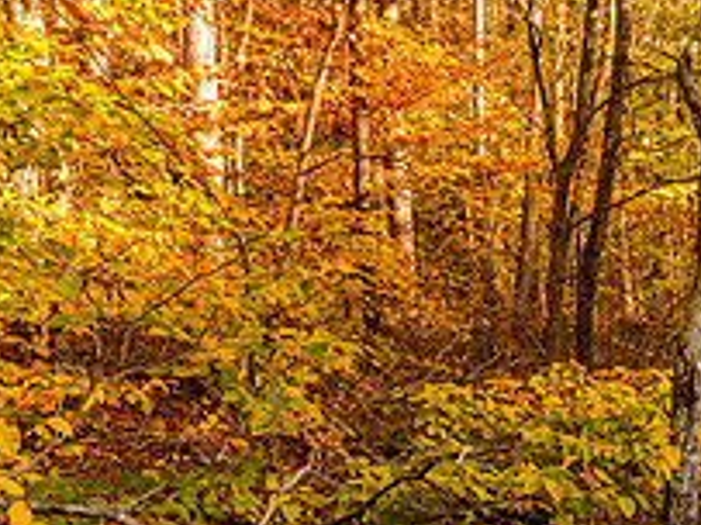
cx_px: 846
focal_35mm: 66
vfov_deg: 21.7
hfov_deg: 26.2
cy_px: 485
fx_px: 1336
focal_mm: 24
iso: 400
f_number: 9
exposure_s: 1/100
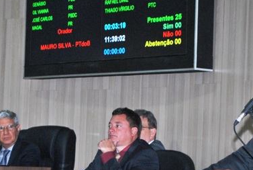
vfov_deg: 7.9
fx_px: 1233
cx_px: 108
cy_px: 105
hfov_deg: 11.7
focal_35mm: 175
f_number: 5.6
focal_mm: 55
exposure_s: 1/40
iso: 800
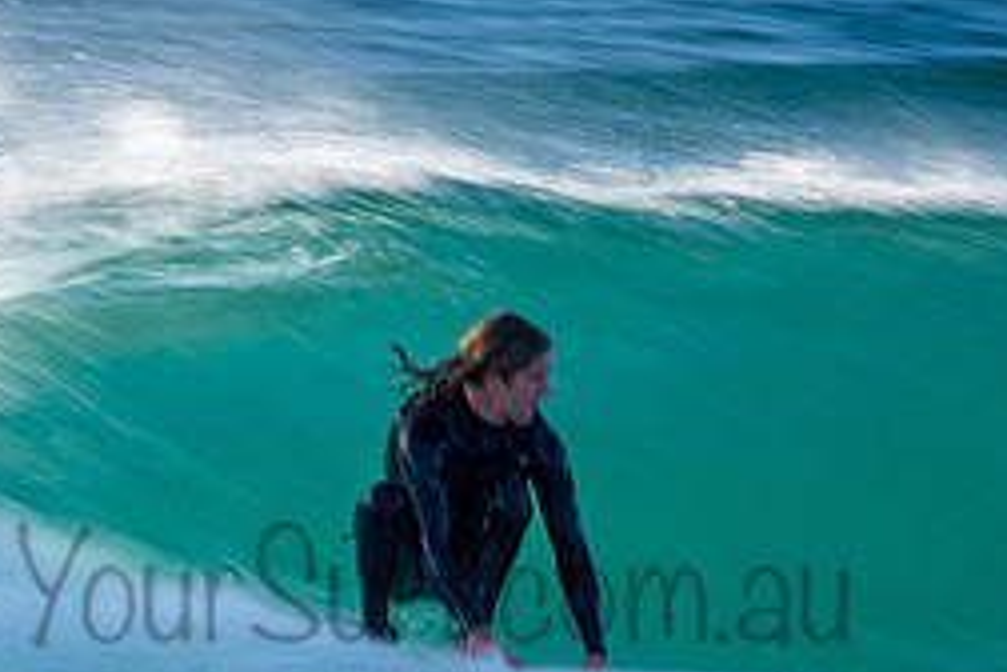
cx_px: 428
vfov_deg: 0.8
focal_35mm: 1724
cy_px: 550
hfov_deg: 1.2
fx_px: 48220
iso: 100
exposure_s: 1/30
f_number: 16
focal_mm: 500
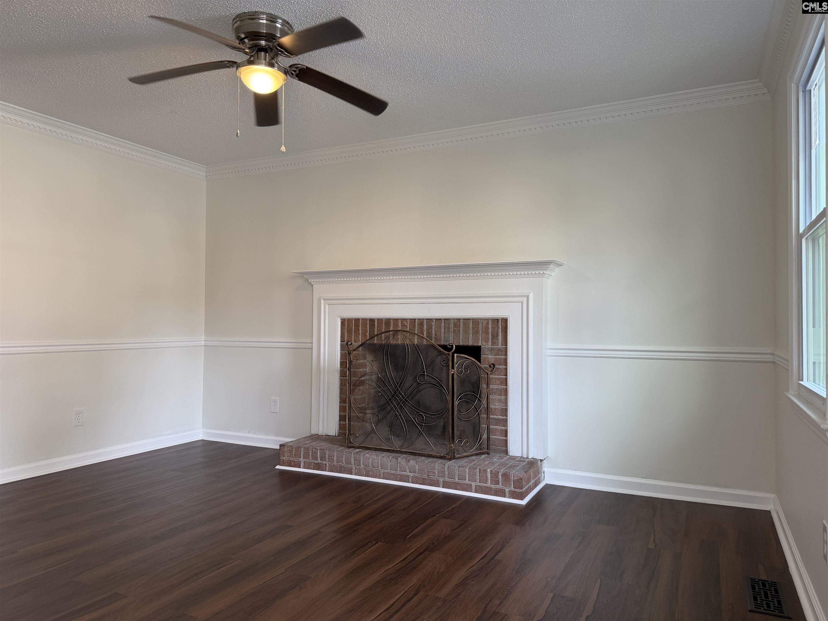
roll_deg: -0.2
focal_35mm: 24
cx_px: 414
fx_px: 574
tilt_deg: +1.1
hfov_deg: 71.6
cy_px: 310
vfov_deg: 56.8
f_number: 1.78
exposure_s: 1/120
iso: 200
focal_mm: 6.76
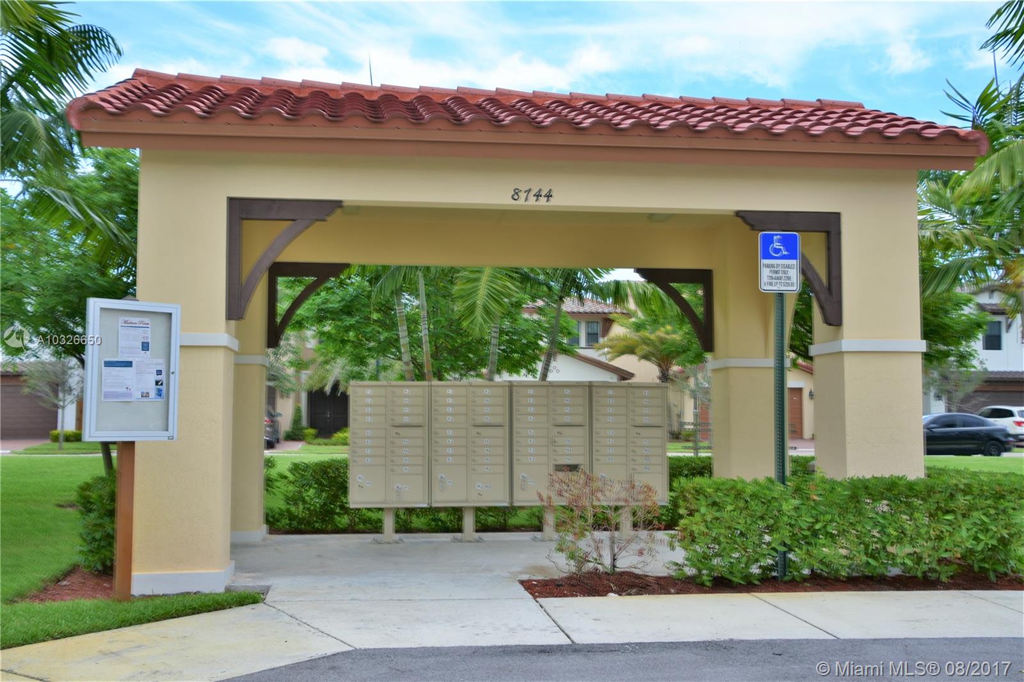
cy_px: 341
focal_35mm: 39
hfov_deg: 49.6
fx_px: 1109
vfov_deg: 34.2
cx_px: 512
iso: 125
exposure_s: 1/160
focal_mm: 26
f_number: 6.3
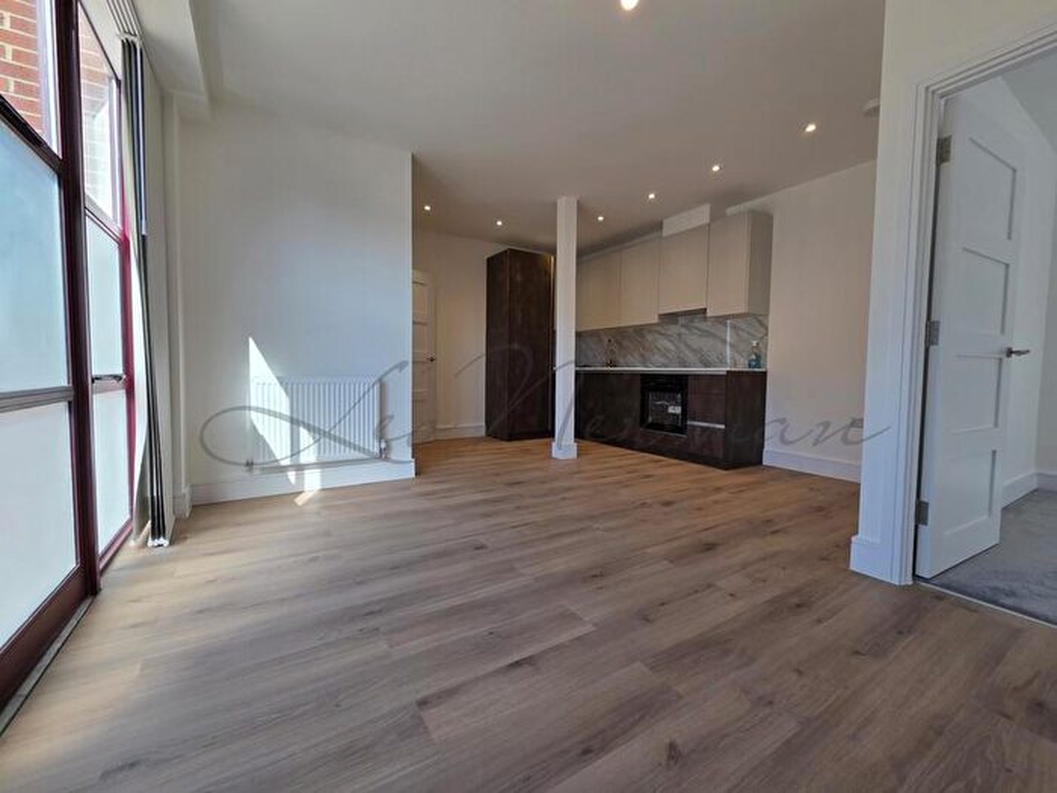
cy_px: 396
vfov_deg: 89.9
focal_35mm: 13
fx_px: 397
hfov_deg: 106.2
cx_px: 528
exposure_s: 1/172
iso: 50
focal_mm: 2.2
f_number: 2.2
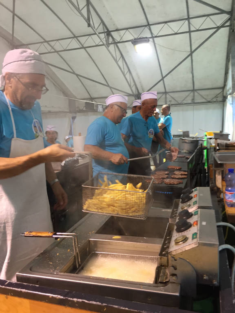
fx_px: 262
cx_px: 118
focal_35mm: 29
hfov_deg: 48.2
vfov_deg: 61.7
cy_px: 156
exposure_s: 1/33
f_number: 2.2
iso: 100
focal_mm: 4.15
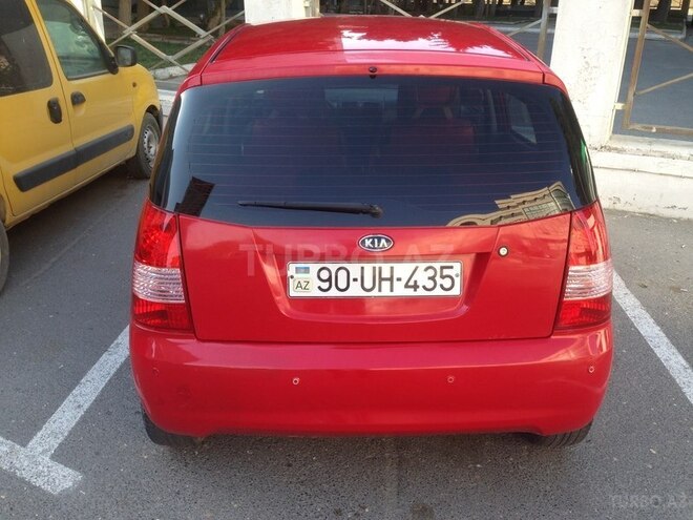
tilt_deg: -24.2
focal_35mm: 33
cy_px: 260
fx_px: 661
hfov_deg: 55.4
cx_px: 346
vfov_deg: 42.9
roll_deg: +0.4
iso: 50
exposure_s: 1/186
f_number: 2.4
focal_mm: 4.12
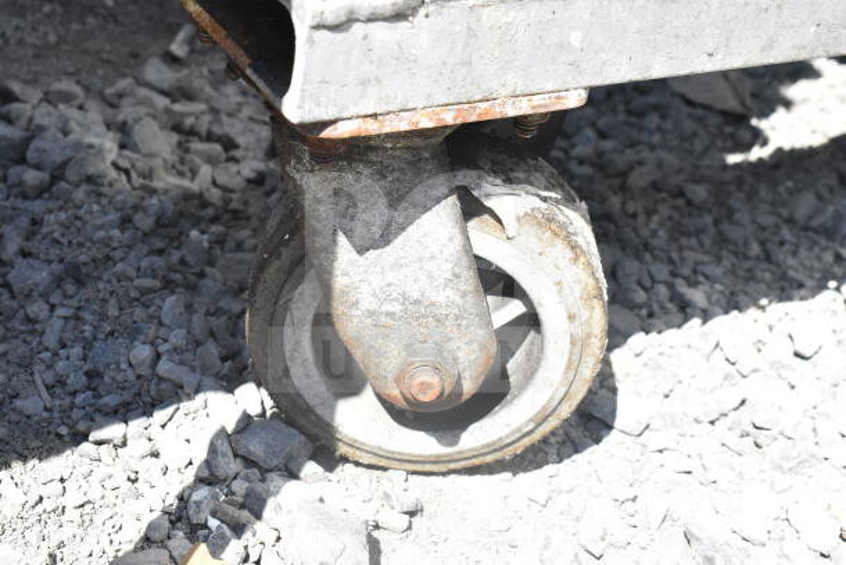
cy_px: 282
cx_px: 423
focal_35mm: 57
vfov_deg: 23.8
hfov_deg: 35.0
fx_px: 1340
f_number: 10
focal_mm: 38
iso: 1600
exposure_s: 1/640
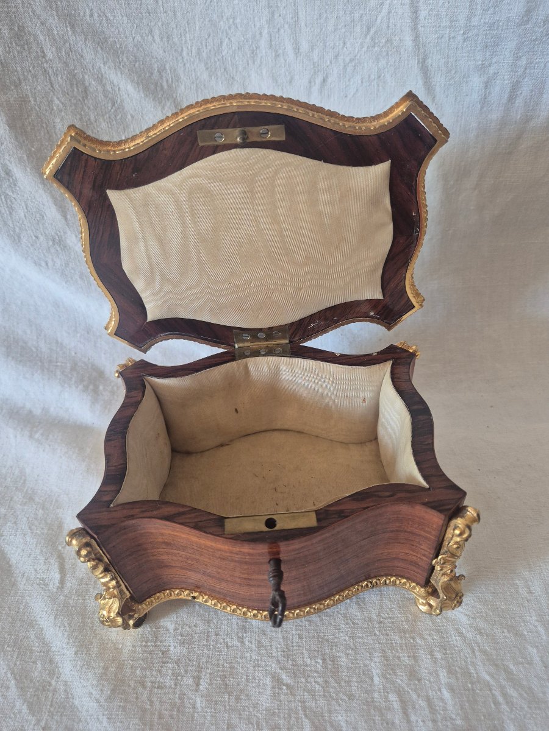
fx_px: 486
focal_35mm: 23
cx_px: 274
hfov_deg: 58.9
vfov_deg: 73.9
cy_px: 366
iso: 400
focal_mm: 5.4
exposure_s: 1/100
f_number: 1.8
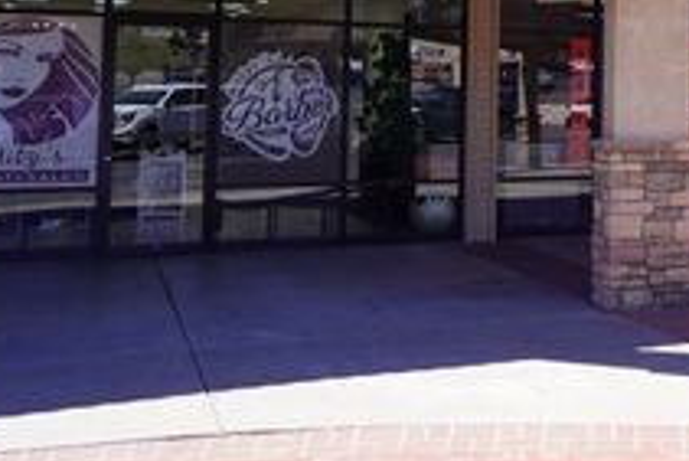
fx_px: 1092
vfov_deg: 23.0
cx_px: 614
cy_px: 20
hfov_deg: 33.3
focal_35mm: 57
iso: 100
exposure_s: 1/100
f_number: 7.1
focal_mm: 24
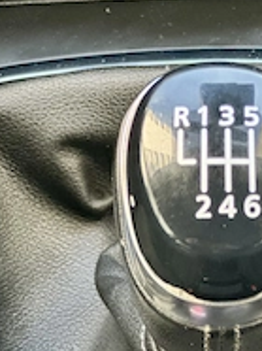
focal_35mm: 166
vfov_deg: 11.9
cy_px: 187
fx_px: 1679
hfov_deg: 8.9
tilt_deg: -57.3
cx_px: 228
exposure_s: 1/66
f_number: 2.8
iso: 250
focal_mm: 9
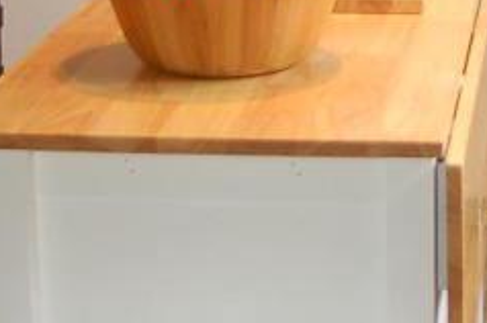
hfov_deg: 14.6
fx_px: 1870
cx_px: 458
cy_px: -119
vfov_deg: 9.7
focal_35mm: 138
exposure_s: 1/80
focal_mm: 19
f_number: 2.8
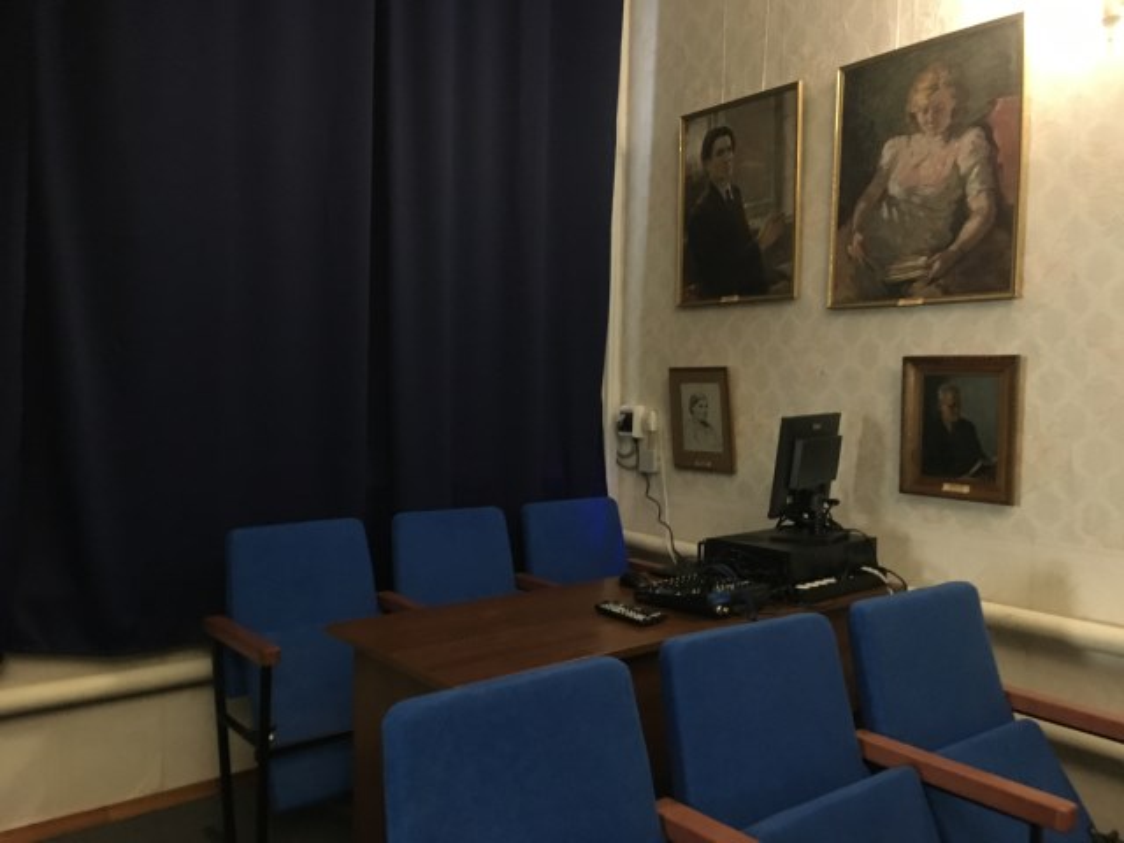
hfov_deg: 61.7
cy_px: 422
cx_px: 562
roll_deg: -2.0
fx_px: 942
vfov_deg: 48.2
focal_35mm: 29
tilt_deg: -2.3
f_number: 2.2
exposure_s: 1/17
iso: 400
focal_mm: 4.15
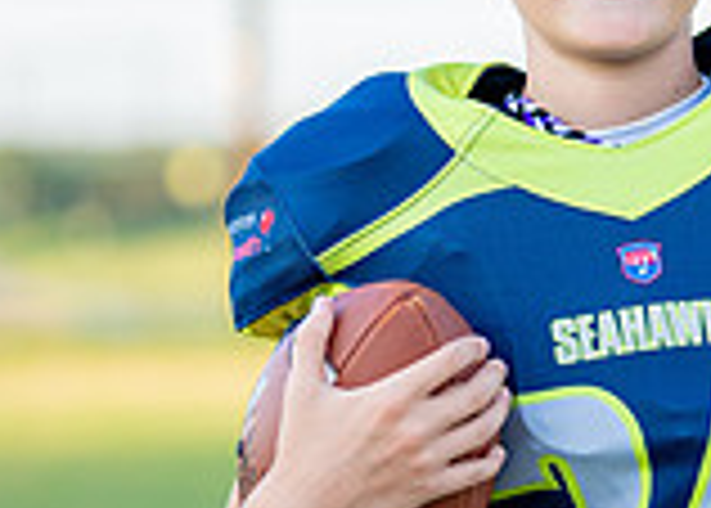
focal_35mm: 225
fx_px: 4545
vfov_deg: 6.4
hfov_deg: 8.9
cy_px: 252
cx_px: 665
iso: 160
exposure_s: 1/2000
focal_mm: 50
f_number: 1.2
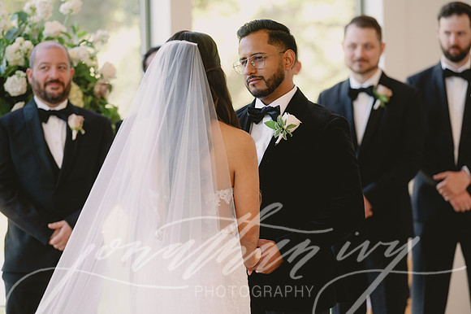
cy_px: 157
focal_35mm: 185
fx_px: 2419
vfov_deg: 7.4
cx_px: 236
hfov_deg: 11.1
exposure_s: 1/200
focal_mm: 185
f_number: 2.8
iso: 1000
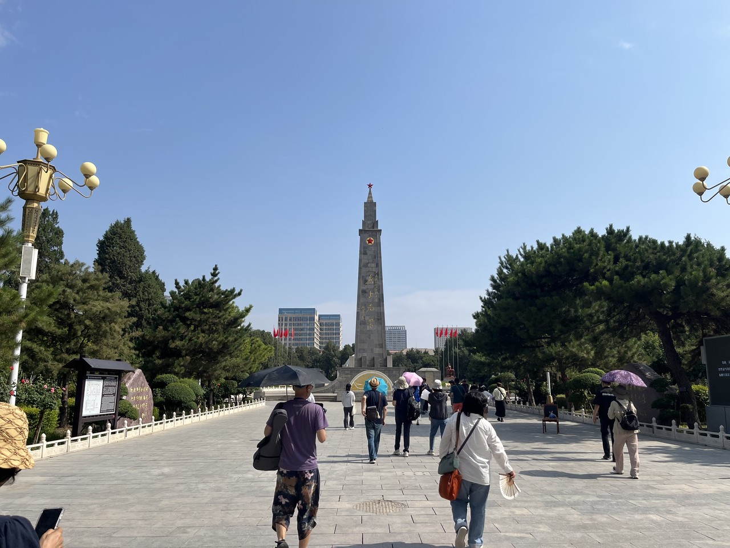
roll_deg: +0.7
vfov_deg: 53.1
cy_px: 274
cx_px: 365
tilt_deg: +10.5
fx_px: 548
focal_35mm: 26
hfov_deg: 67.3
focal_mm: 5.1
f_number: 1.6
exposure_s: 1/5319
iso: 50
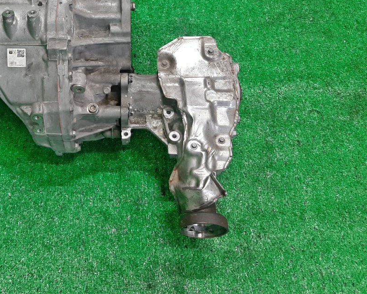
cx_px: 72
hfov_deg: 38.7
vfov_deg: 31.8
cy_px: 54
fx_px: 500
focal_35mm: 46
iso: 100
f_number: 1.7
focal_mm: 3.93
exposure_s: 1/50
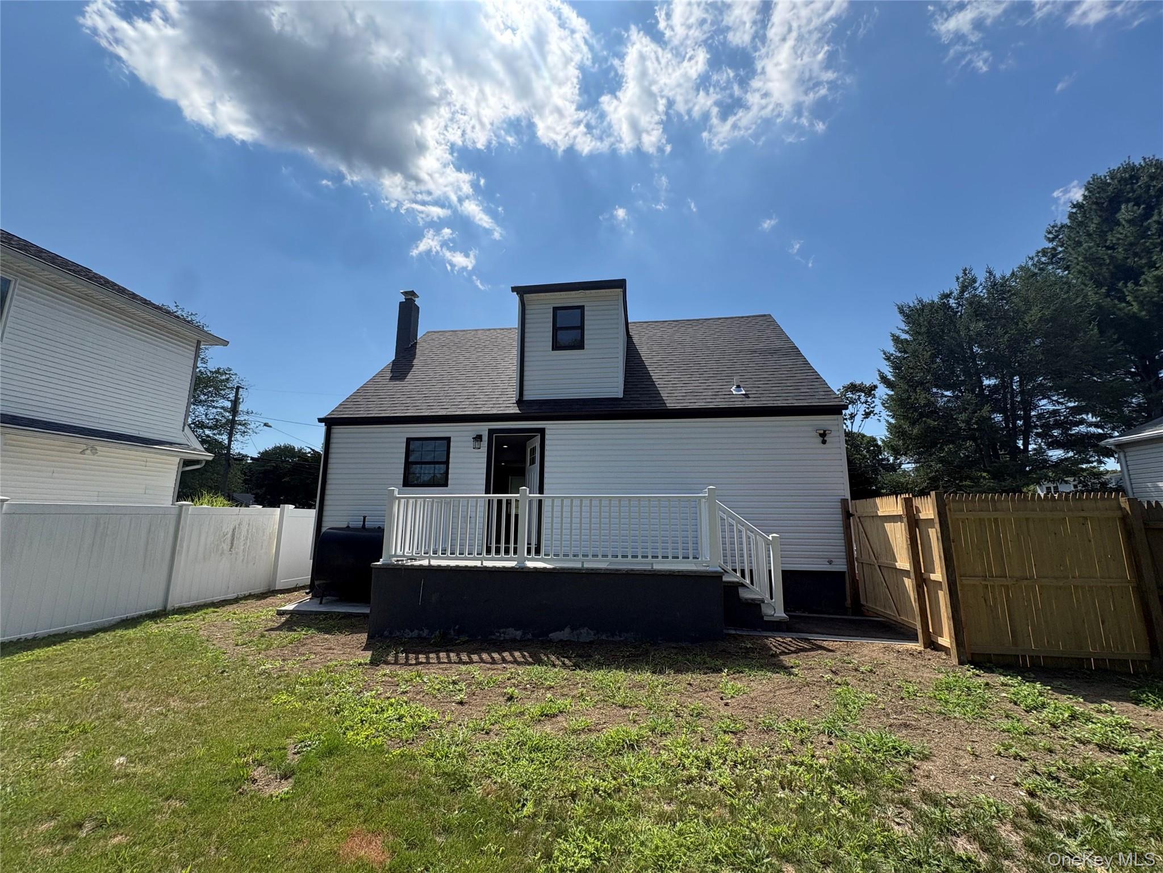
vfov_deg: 85.7
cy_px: 436
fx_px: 470
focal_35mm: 14
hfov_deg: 102.1
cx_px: 582
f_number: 2.2
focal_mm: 2.22
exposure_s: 1/1748
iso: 50
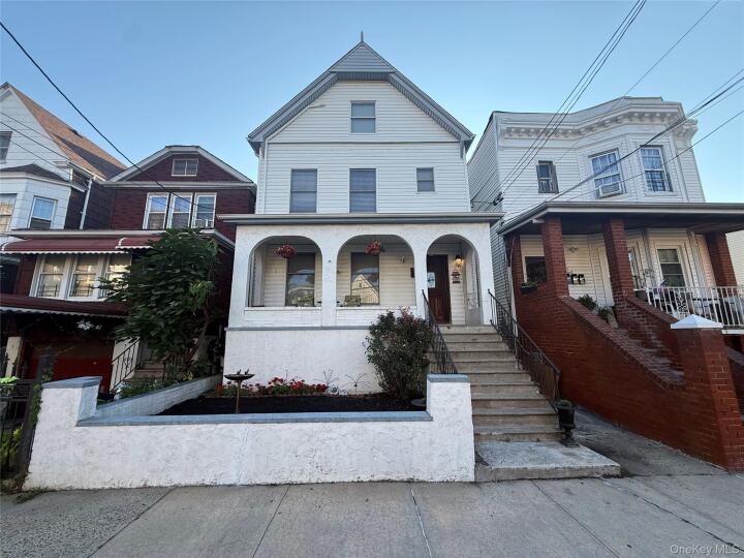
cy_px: 279
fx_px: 301
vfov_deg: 85.7
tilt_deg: +10.6
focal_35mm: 14
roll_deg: +1.0
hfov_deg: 102.1
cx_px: 372
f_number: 2.2
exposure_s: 1/506
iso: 64
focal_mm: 2.22
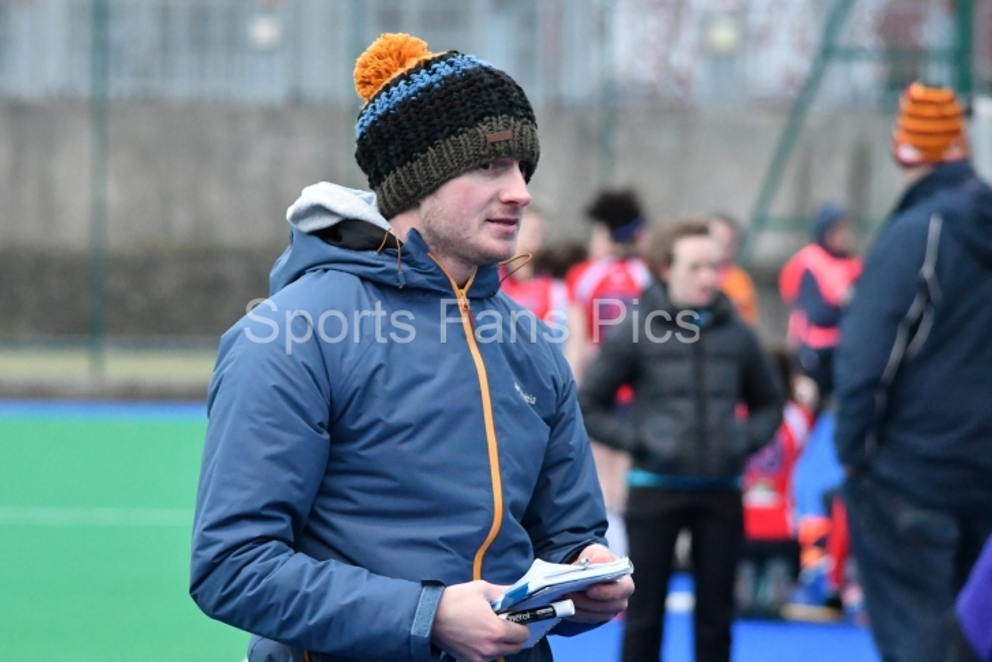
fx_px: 8488
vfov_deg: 4.5
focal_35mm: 308
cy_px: 328
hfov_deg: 6.7
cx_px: 471
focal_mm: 140
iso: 5000
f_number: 4.8
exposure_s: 1/800
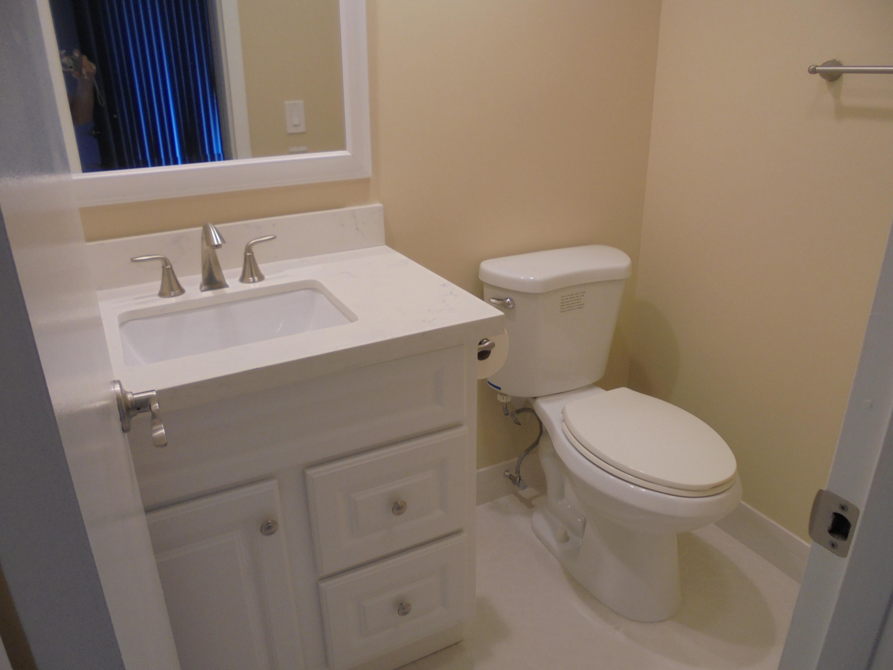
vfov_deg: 53.1
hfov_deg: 67.3
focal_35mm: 26
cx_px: 446
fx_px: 671
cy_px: 335
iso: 100
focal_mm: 4.6
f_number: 3.5
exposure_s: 1/30
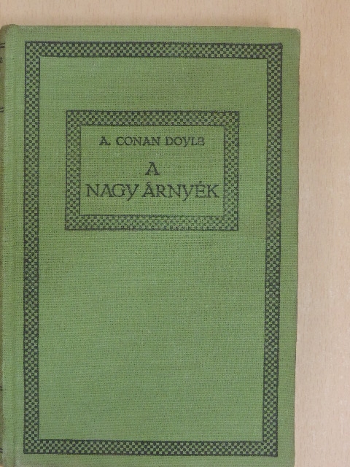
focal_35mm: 60
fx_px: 809
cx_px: 175
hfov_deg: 24.4
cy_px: 234
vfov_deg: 32.2
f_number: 3.7
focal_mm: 10.7
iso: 1600
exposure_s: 1/60
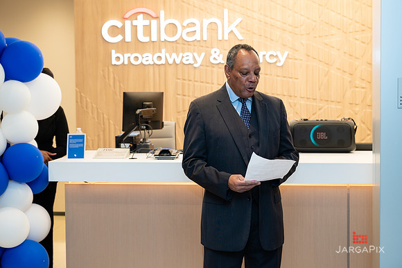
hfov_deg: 31.5
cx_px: 201
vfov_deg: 21.2
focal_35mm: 64
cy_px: 129
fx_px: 714
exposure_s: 1/160
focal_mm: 60
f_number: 4
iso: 400
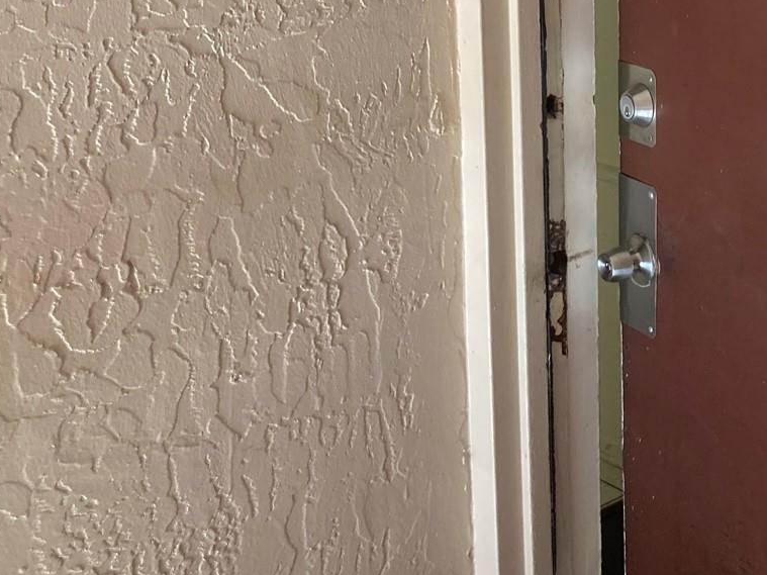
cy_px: 35
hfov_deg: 30.9
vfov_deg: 24.0
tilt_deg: -7.3
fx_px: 1307
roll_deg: -0.7
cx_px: 721
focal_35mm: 59
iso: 80
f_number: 1.8
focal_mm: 3.99
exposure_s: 1/83
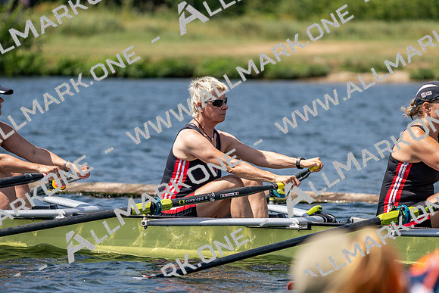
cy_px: 146
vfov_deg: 4.2
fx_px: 3976
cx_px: 220
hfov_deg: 6.3
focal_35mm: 326
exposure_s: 1/2000
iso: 250
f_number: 6.3
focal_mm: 326
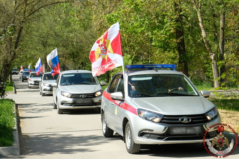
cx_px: 120
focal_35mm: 83
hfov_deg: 24.5
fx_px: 551
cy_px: 80
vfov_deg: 16.5
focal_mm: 55
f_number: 13
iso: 4000
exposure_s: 1/1700
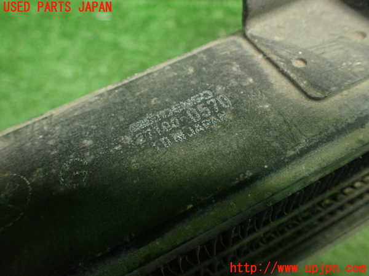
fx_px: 320
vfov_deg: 46.8
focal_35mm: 30
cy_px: 138
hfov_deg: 60.0
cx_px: 184
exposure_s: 1/60
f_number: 2.3
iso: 800
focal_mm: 5.4
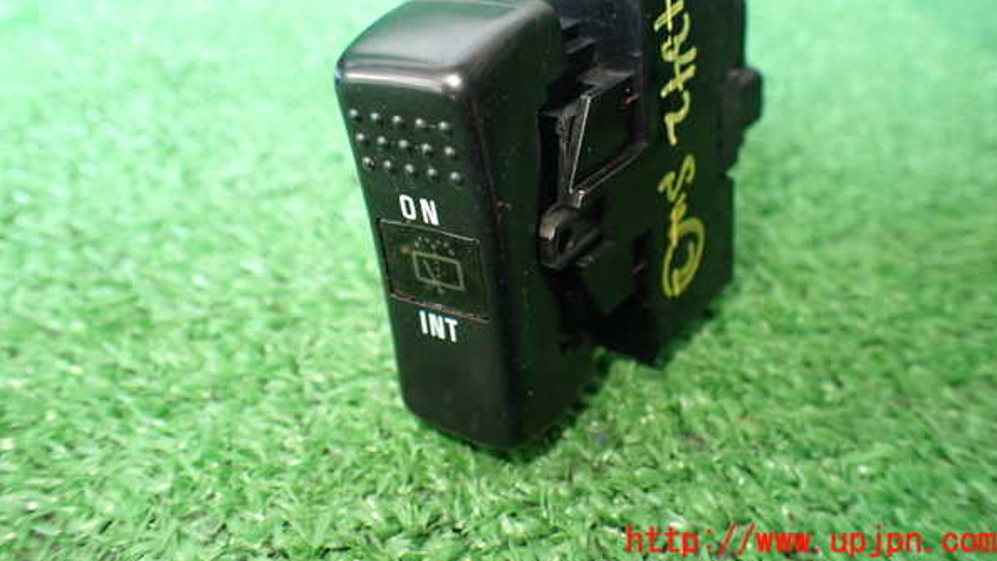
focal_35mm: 33
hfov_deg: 59.5
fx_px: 872
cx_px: 502
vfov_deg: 35.3
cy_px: 185
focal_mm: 5.4
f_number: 2.3
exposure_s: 1/125
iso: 800
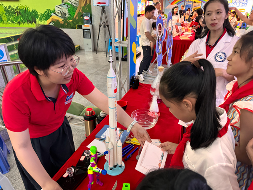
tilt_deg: -26.3
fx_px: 175
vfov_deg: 56.8
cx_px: 126
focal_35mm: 24
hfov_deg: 71.6
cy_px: 95
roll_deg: +0.2
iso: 800
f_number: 1.78
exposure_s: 1/51
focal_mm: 6.76
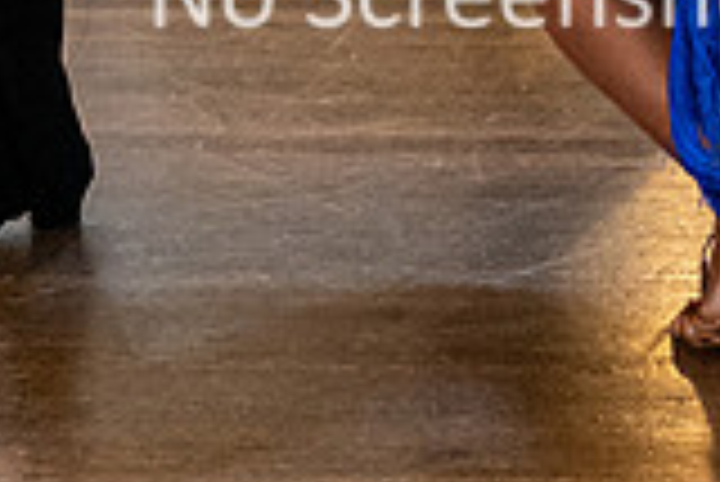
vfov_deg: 7.8
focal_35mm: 173
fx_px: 3463
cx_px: 967
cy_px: -273
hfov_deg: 11.5
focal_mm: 35
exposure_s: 1/500
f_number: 2.2
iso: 6400
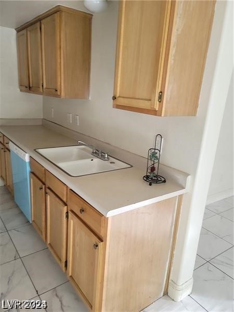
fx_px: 225
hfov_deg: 54.9
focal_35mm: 25
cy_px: 156
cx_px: 117
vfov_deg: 69.4
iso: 160
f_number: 1.8
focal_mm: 7
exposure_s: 1/120
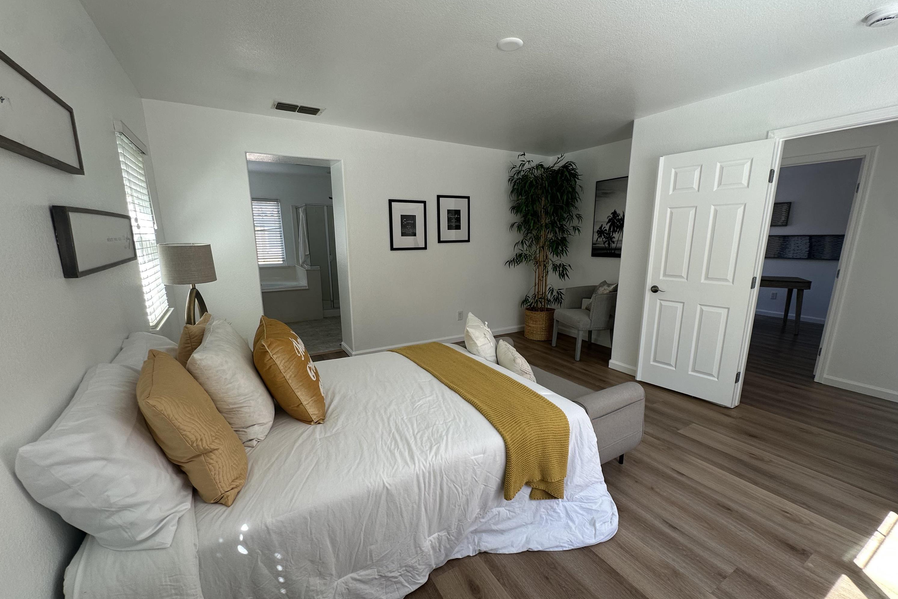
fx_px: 374
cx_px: 453
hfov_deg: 100.4
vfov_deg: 77.3
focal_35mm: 15
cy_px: 315
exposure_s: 1/99
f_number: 2.2
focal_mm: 2.22
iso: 64
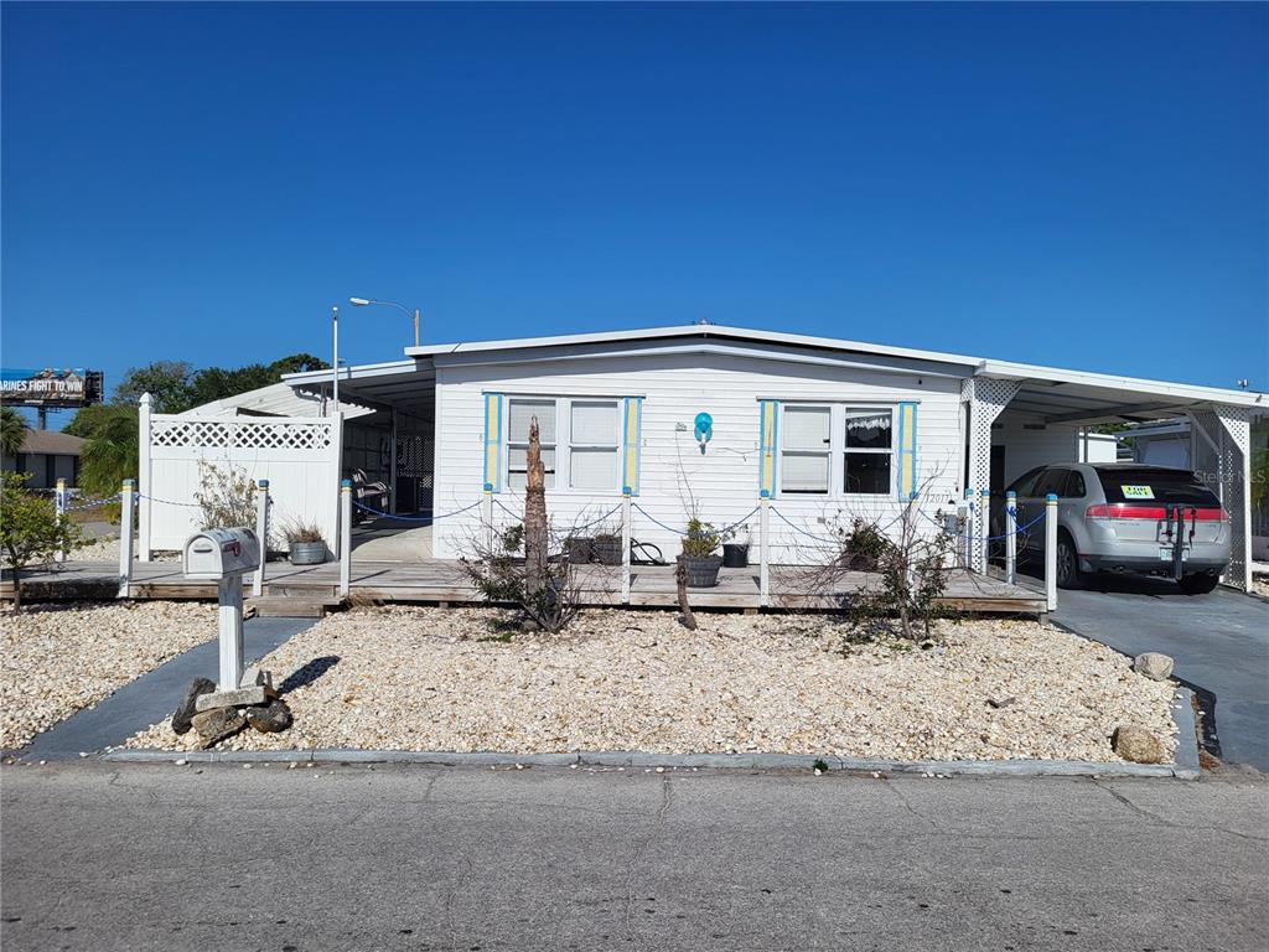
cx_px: 634
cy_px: 476
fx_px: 953
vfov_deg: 53.1
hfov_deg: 67.3
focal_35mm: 26
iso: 40
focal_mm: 5.4
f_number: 1.8
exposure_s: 1/6201
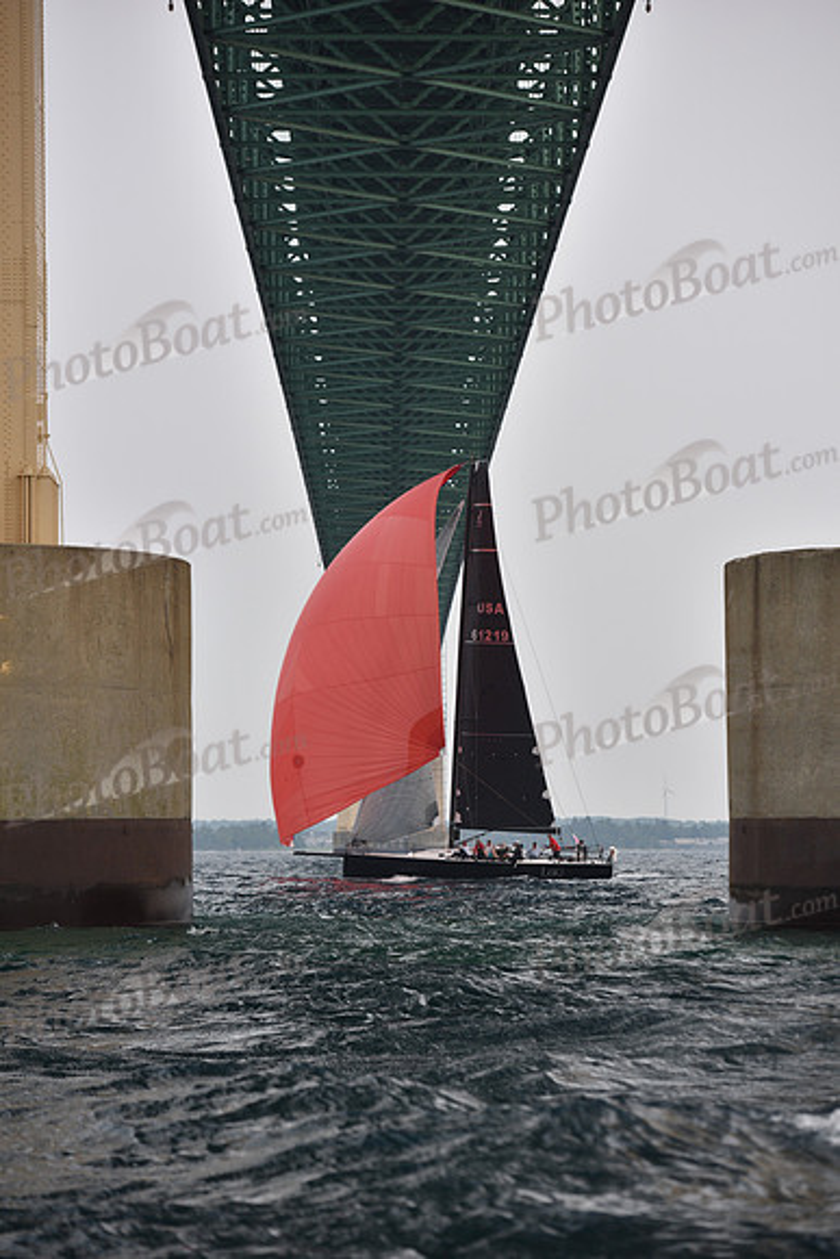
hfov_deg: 11.2
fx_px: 4267
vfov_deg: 16.8
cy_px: 630
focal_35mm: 122
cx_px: 420
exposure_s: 1/1000
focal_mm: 122
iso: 250
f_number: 4
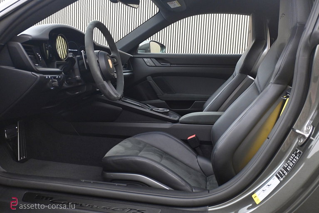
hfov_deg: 57.2
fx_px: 293
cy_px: 106
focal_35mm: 33
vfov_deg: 40.0
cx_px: 160
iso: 2000
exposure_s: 1/40
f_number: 4
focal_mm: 22
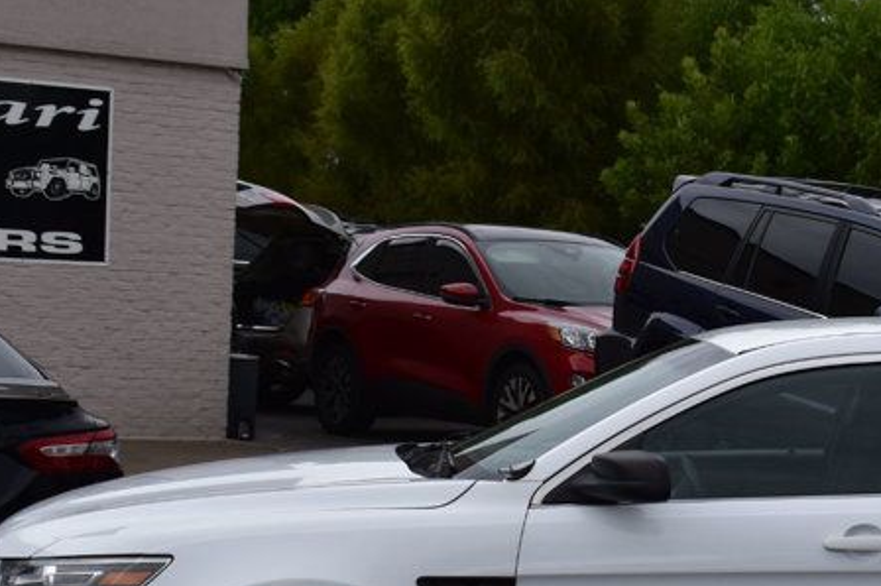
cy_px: 462
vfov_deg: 14.2
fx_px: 2348
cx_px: 869
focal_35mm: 96
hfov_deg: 20.6
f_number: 11
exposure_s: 1/500
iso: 280
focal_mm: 28
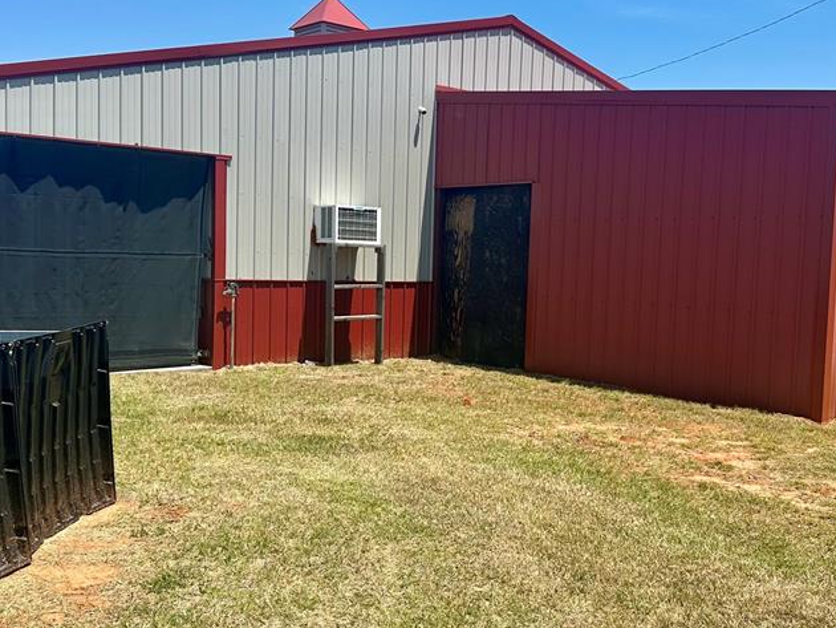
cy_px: 311
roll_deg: -1.5
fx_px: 942
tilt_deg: -1.9
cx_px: 425
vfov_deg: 36.8
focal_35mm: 39
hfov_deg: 47.8
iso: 80
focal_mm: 6.86
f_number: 1.78
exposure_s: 1/4545
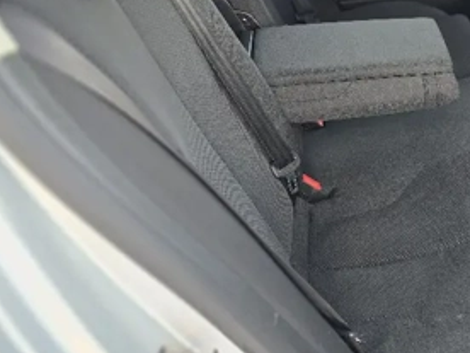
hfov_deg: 34.7
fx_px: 679
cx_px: 470
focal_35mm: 50
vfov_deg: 29.1
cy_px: 174
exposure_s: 1/101
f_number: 1.7
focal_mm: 6.3
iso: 500
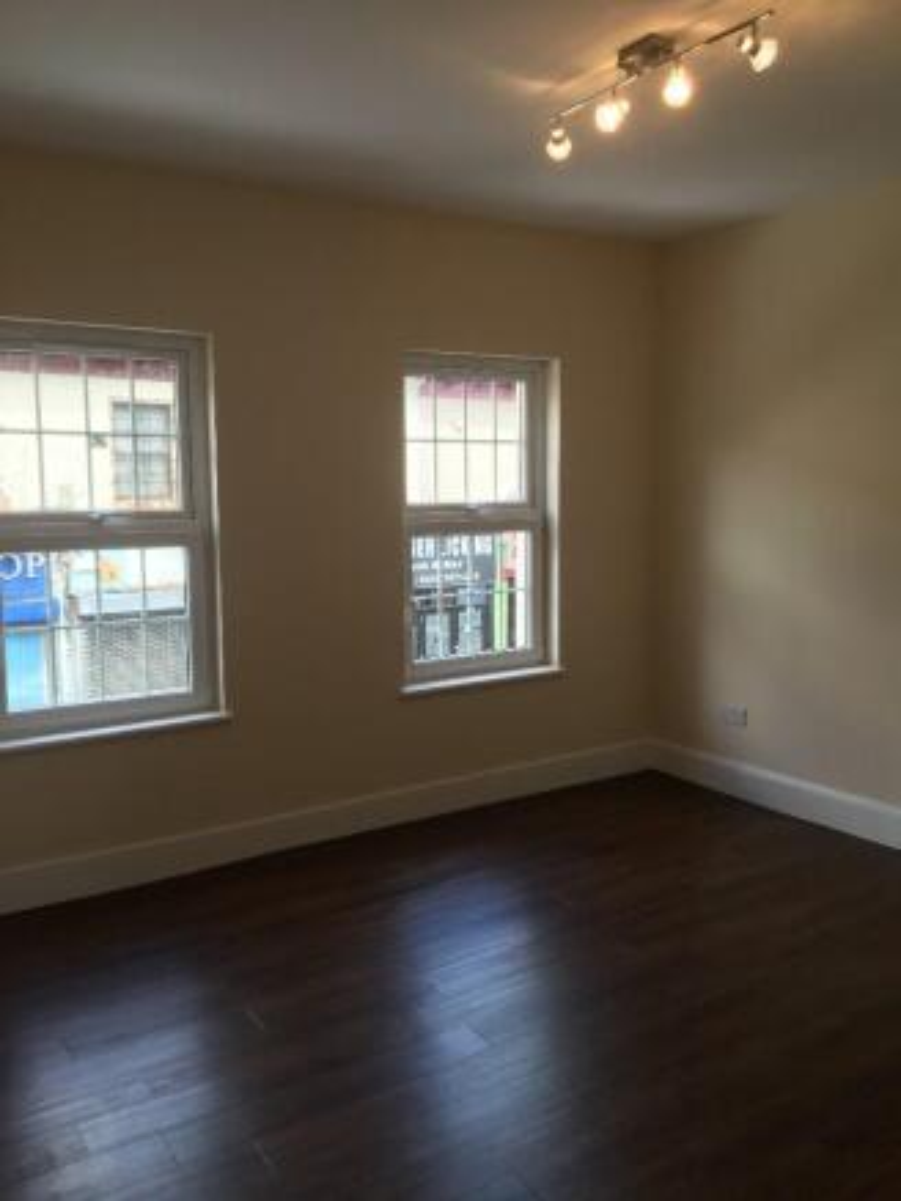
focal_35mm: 29
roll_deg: +0.9
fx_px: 1006
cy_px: 600
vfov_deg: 61.6
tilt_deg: -5.9
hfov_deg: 48.2
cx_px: 450
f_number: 2.2
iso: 40
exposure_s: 1/100
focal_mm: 4.15
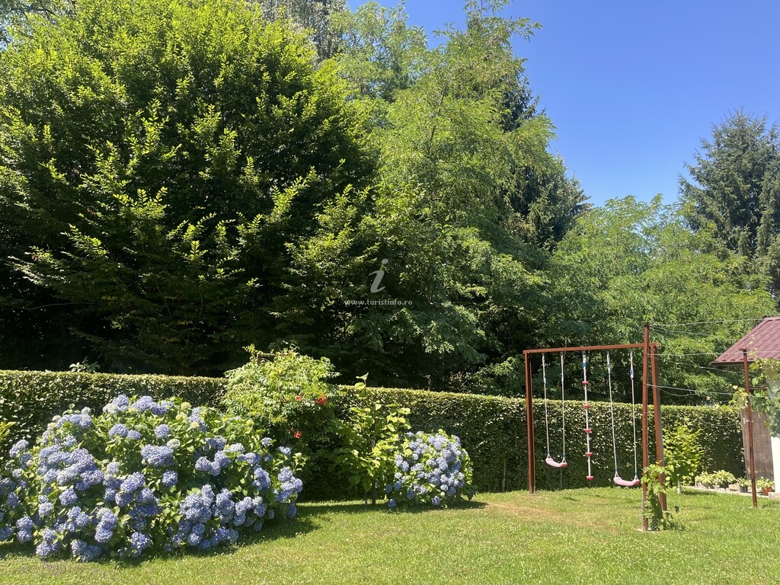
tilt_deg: +8.8
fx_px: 586
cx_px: 390
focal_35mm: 26
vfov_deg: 53.1
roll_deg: +0.0
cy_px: 292
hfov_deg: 67.3
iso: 50
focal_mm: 5.1
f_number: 1.6
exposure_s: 1/631
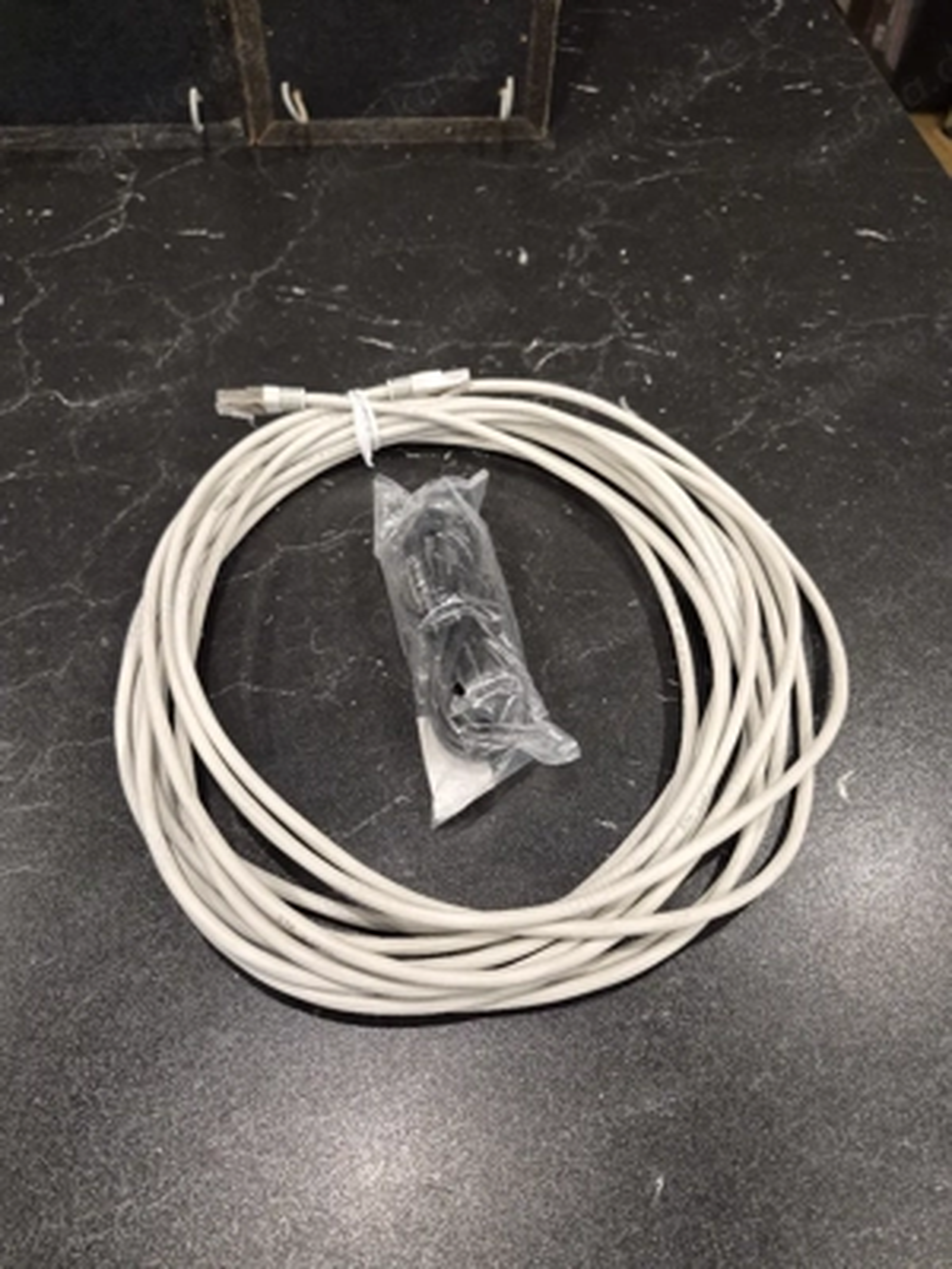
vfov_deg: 73.9
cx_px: 476
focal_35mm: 23
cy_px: 634
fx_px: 843
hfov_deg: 58.9
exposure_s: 1/100
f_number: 1.8
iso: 640
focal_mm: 5.4
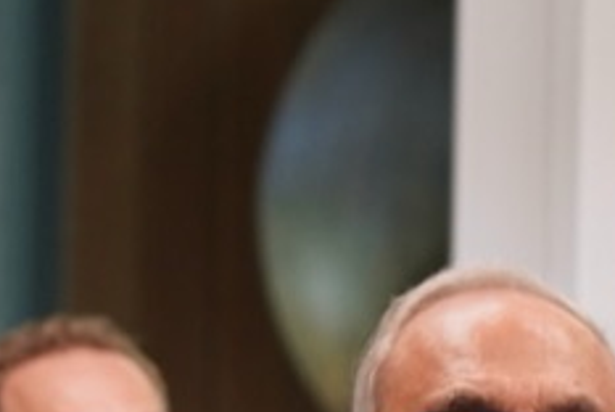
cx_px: -359
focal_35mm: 514
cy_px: 452
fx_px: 8792
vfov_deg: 2.7
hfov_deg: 4.0
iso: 800
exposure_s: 1/80
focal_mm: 75
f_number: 3.2
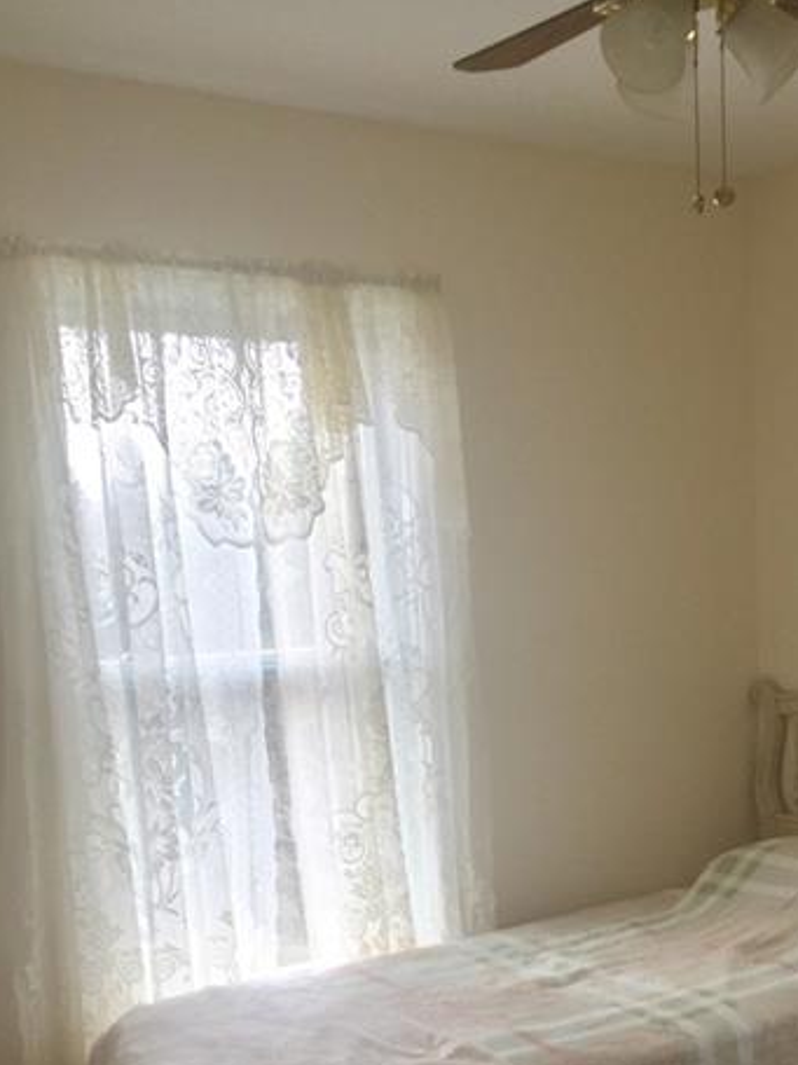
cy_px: 817
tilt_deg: -8.7
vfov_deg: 37.8
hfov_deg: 29.3
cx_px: 587
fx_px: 1507
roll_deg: +3.2
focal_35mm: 49
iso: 32
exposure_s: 1/120
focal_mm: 4.15
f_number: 2.2
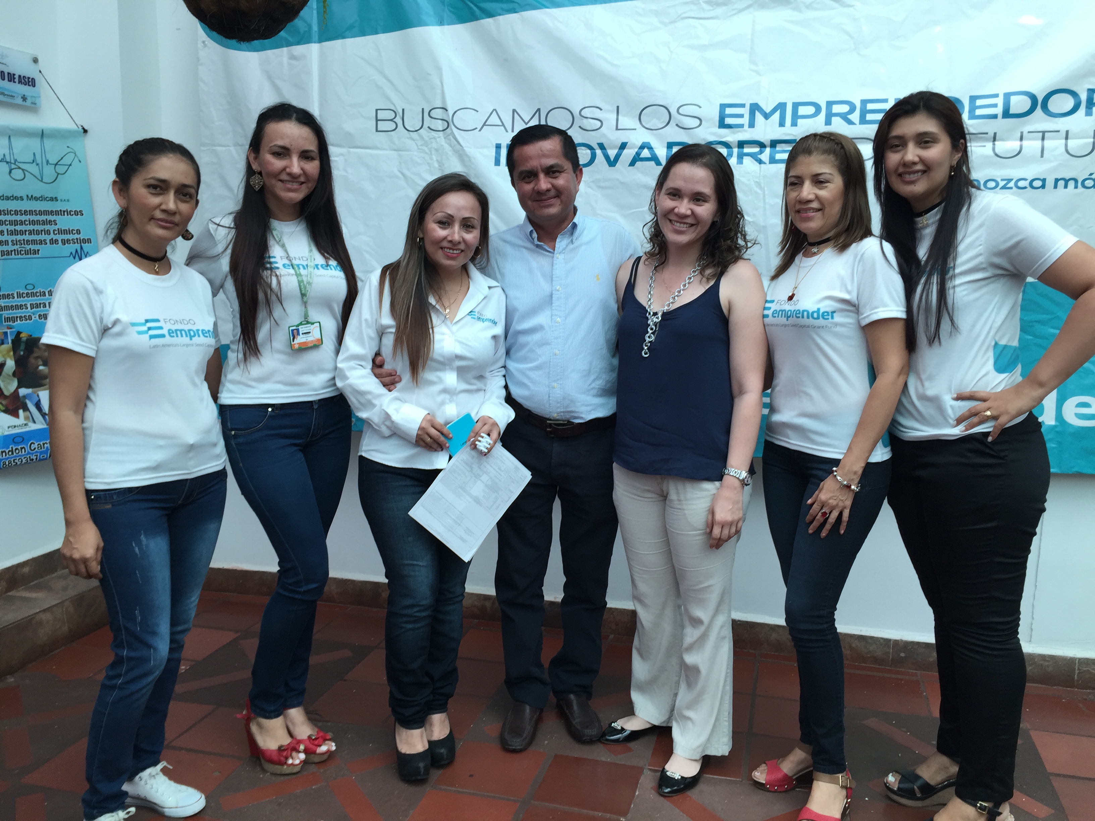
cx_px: 548
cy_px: 410
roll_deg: -0.9
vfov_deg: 48.2
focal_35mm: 29
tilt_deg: -9.8
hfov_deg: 61.7
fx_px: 917
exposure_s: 1/120
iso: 40
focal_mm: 4.15
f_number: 2.2
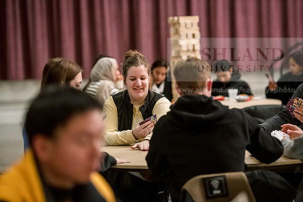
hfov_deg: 14.7
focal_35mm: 140
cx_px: 152
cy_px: 101
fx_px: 1179
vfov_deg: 9.8
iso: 5000
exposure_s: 1/200
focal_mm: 140
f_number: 3.2
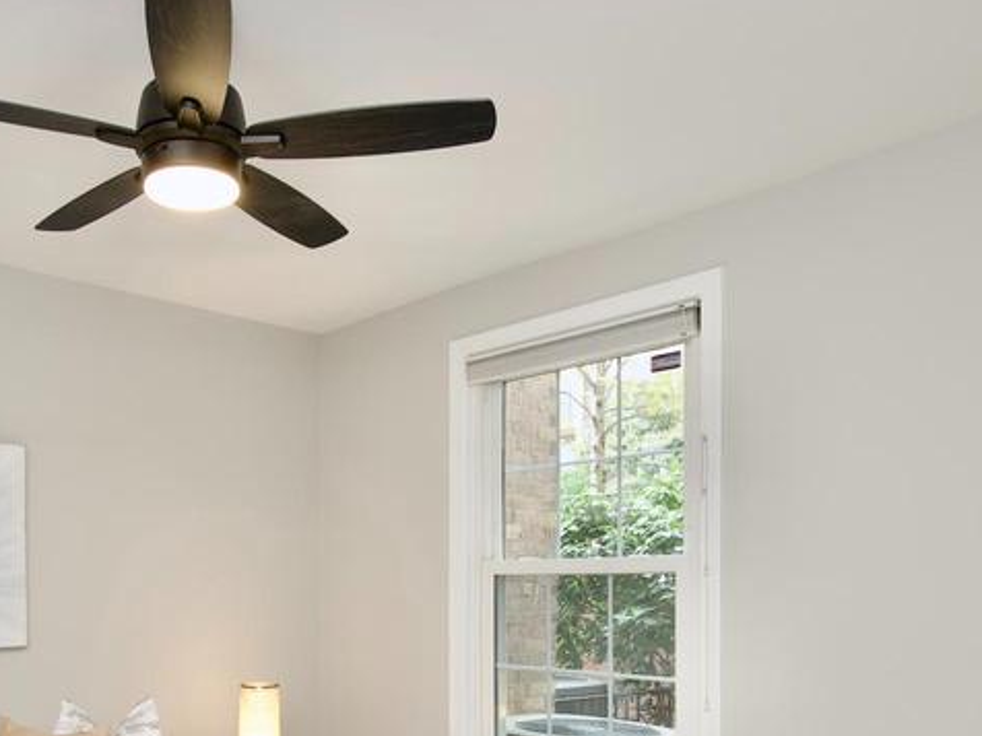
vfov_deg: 44.0
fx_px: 879
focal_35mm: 31
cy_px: 549
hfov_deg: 56.1
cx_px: 274
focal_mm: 10
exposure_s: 1/50
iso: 320
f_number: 7.1
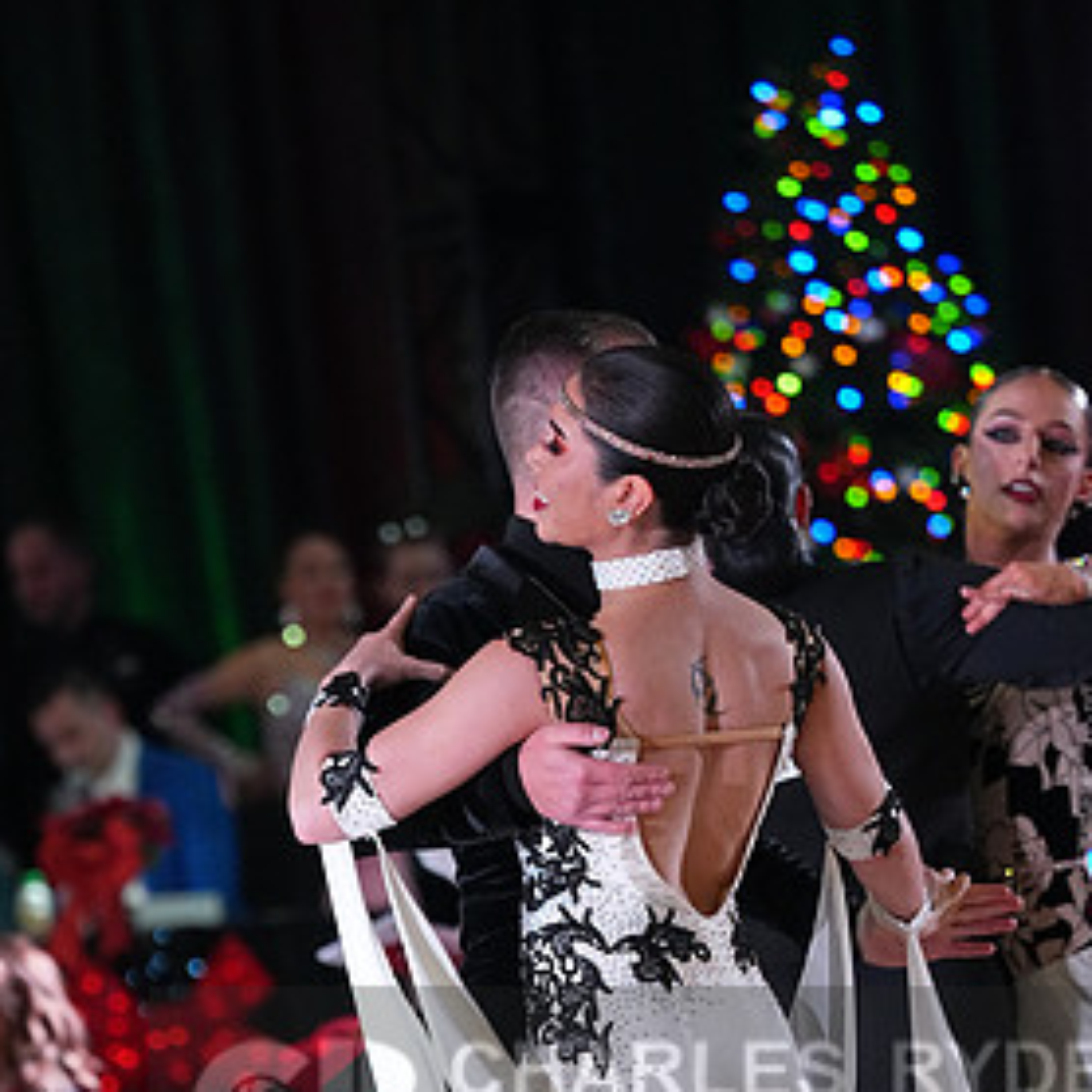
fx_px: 12670
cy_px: 1119
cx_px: 693
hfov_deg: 4.9
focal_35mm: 355
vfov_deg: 4.9
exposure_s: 1/400
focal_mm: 200
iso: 6400
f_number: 4.5
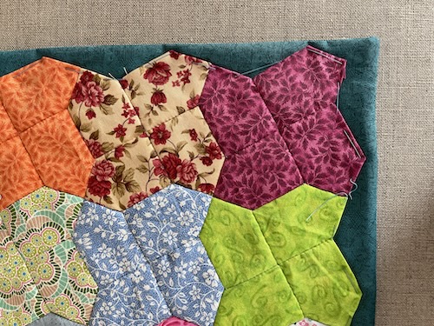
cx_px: 217
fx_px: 326
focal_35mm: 26
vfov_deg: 53.1
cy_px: 163
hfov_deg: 67.3
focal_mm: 4.2
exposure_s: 1/60
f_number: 1.6
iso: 200
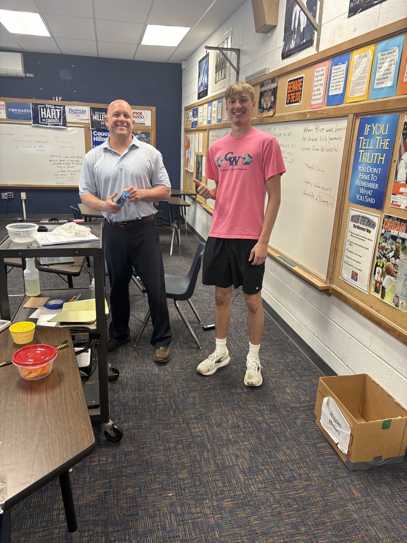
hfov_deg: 53.1
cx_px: 204
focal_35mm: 26
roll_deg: -2.1
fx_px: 408
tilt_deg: -17.4
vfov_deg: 67.3
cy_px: 272
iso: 125
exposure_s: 1/60
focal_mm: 5.96
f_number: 1.6
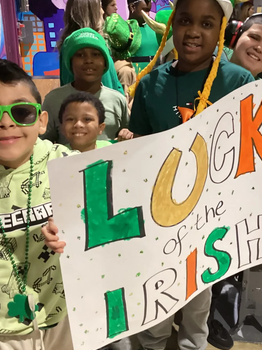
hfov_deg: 32.9
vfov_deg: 42.9
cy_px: 172
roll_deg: -0.3
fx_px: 444
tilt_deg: -20.5
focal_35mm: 44
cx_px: 143
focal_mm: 3.3
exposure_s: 1/25
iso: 400
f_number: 2.4
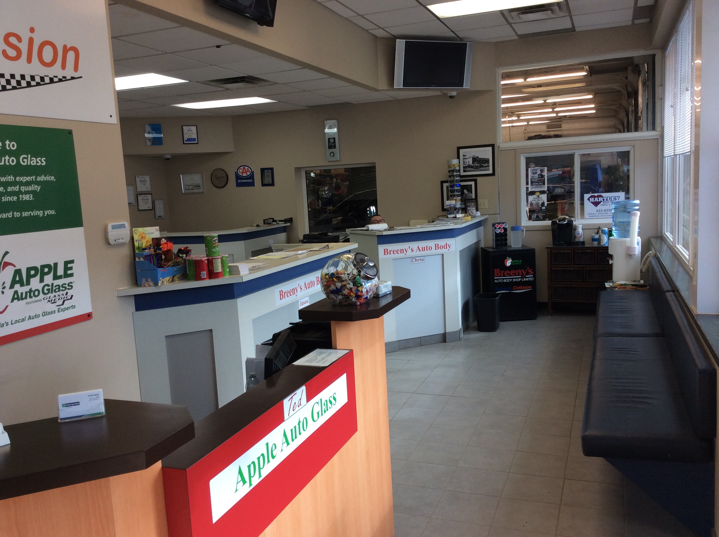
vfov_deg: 44.1
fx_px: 664
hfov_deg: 56.9
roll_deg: +2.1
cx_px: 360
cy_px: 268
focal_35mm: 32
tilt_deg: -7.5
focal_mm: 3.3
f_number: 2.4
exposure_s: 1/60
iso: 32
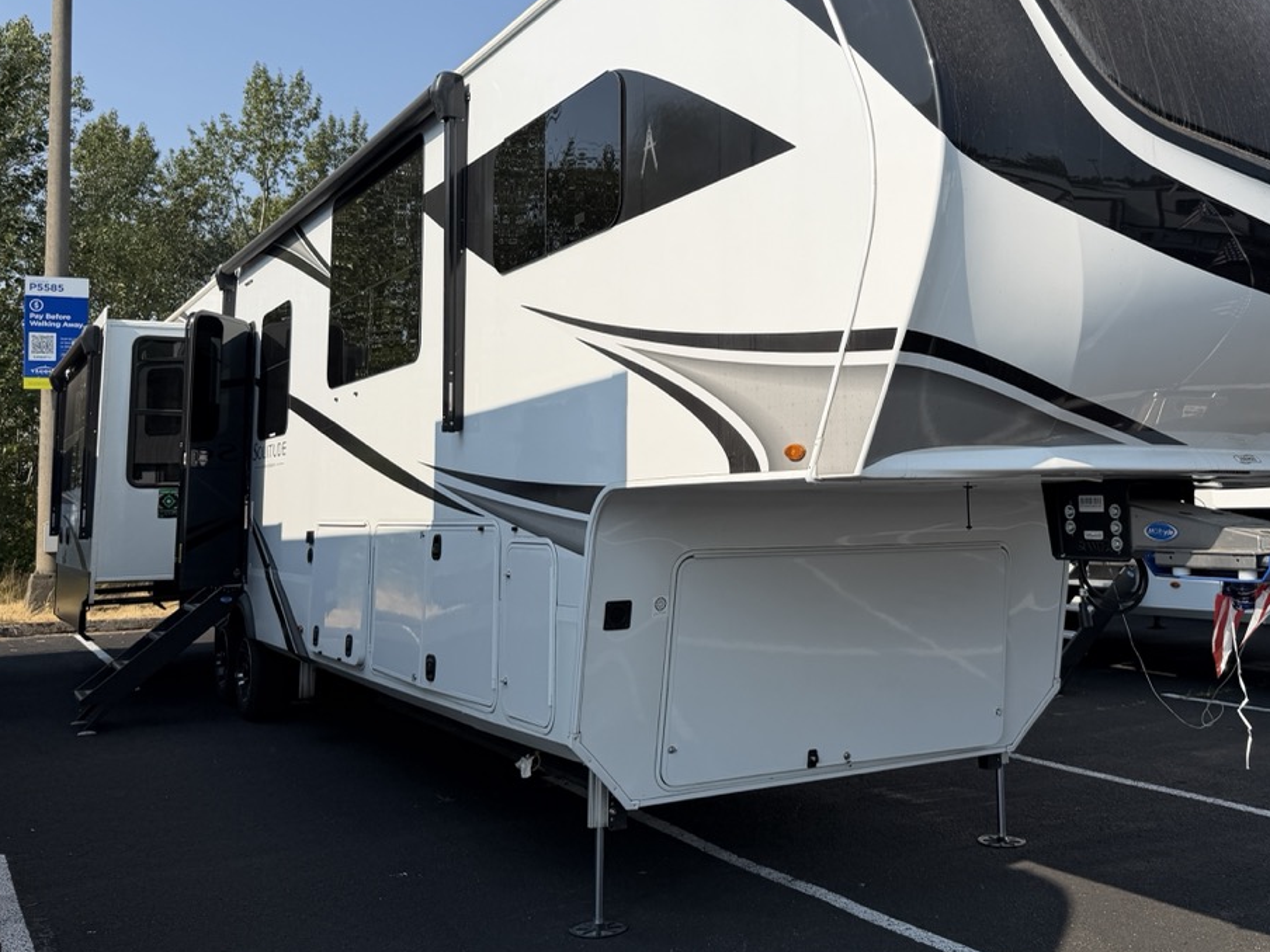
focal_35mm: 34
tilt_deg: +8.4
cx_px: 760
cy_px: 361
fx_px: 1247
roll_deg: +4.0
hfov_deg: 53.6
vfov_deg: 41.5
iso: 80
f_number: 1.78
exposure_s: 1/5319
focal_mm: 6.76
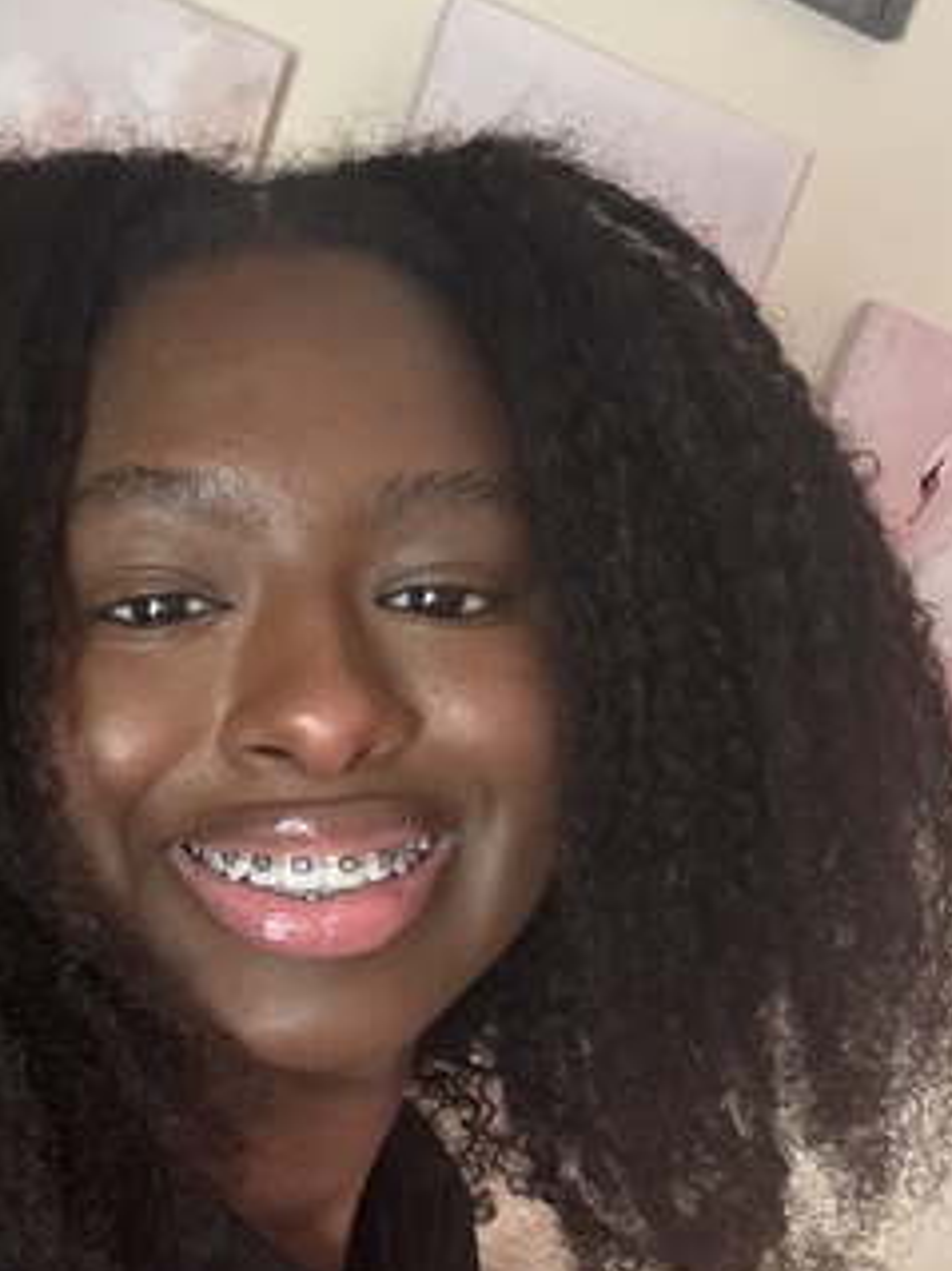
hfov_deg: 30.4
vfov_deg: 39.4
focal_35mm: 47
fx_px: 1725
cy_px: 952
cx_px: 257
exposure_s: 1/15
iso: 1000
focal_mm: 2.69
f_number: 1.9
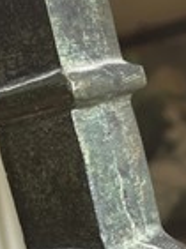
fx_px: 533
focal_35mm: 74
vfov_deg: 25.9
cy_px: 48
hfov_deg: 19.7
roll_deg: +12.1
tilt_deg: +5.2
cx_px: 44
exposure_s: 1/121
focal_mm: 5.1
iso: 50
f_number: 1.6
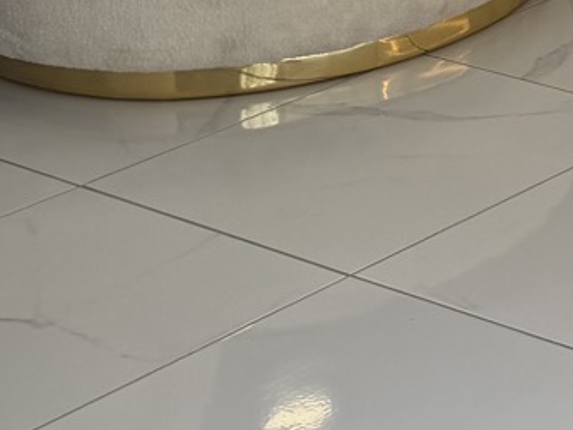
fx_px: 2135
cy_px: -651
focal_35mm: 129
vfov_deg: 9.9
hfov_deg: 12.4
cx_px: 1329
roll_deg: +0.4
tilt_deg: -3.4
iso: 80
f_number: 1.78
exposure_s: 1/387
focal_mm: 6.76
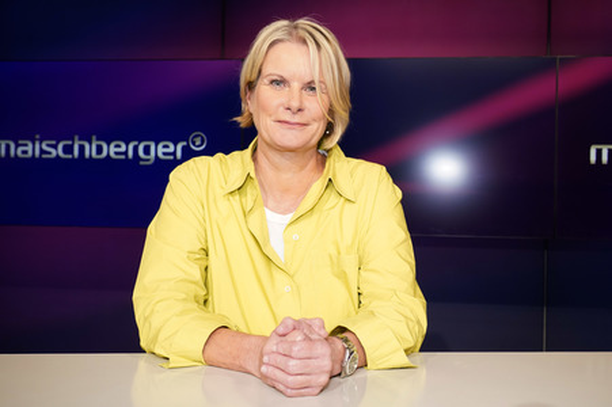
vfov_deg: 38.8
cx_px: 306
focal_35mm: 34
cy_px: 204
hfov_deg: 55.8
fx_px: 578
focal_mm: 34
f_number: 5.6
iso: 2000
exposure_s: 1/125
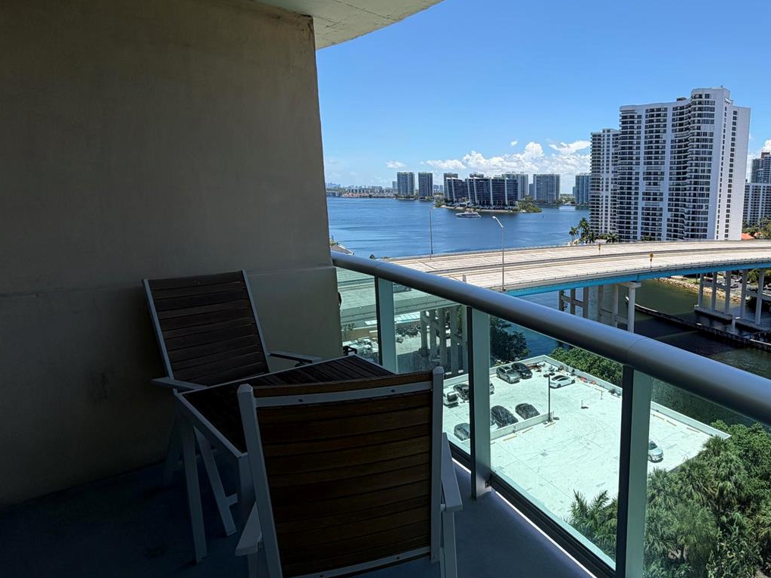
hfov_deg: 69.7
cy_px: 275
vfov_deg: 61.1
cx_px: 604
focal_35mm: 22
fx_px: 490
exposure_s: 1/770
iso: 25
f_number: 2.2
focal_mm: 2.22
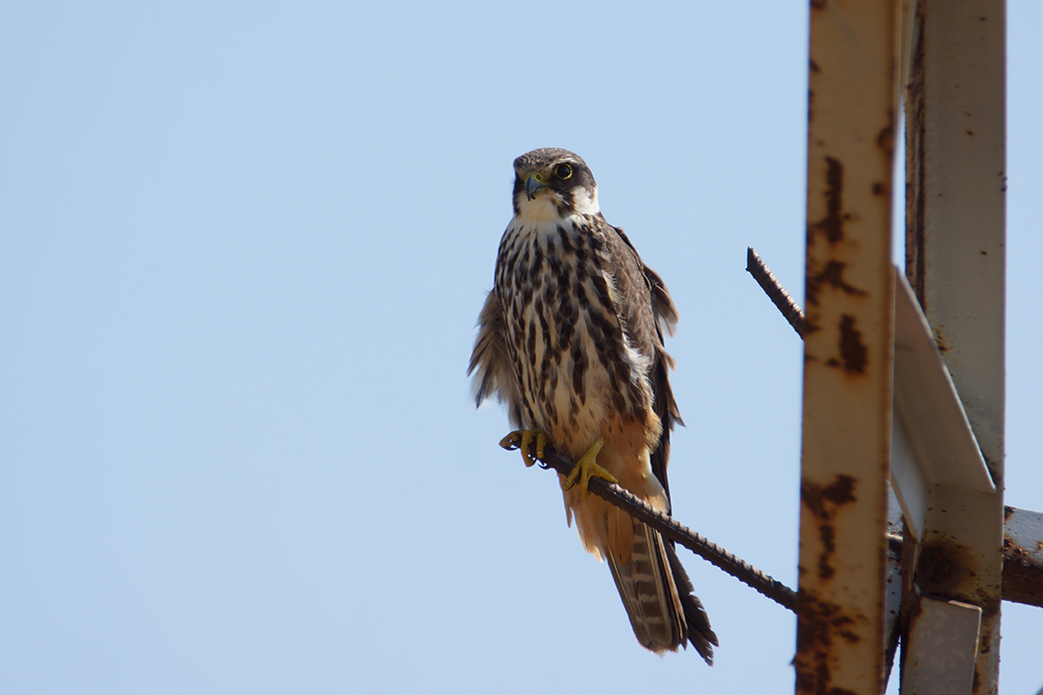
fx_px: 26073
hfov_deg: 2.3
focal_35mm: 900
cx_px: 522
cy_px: 348
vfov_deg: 1.5
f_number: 8
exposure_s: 1/500
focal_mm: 600
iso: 160
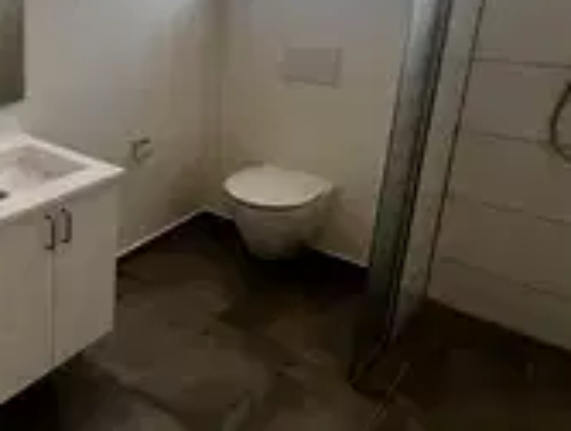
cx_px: -2
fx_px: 479
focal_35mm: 29
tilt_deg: -13.5
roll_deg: +1.1
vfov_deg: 46.5
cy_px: 103
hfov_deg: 49.9
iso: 80
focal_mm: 1.57
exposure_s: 1/99
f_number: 1.8
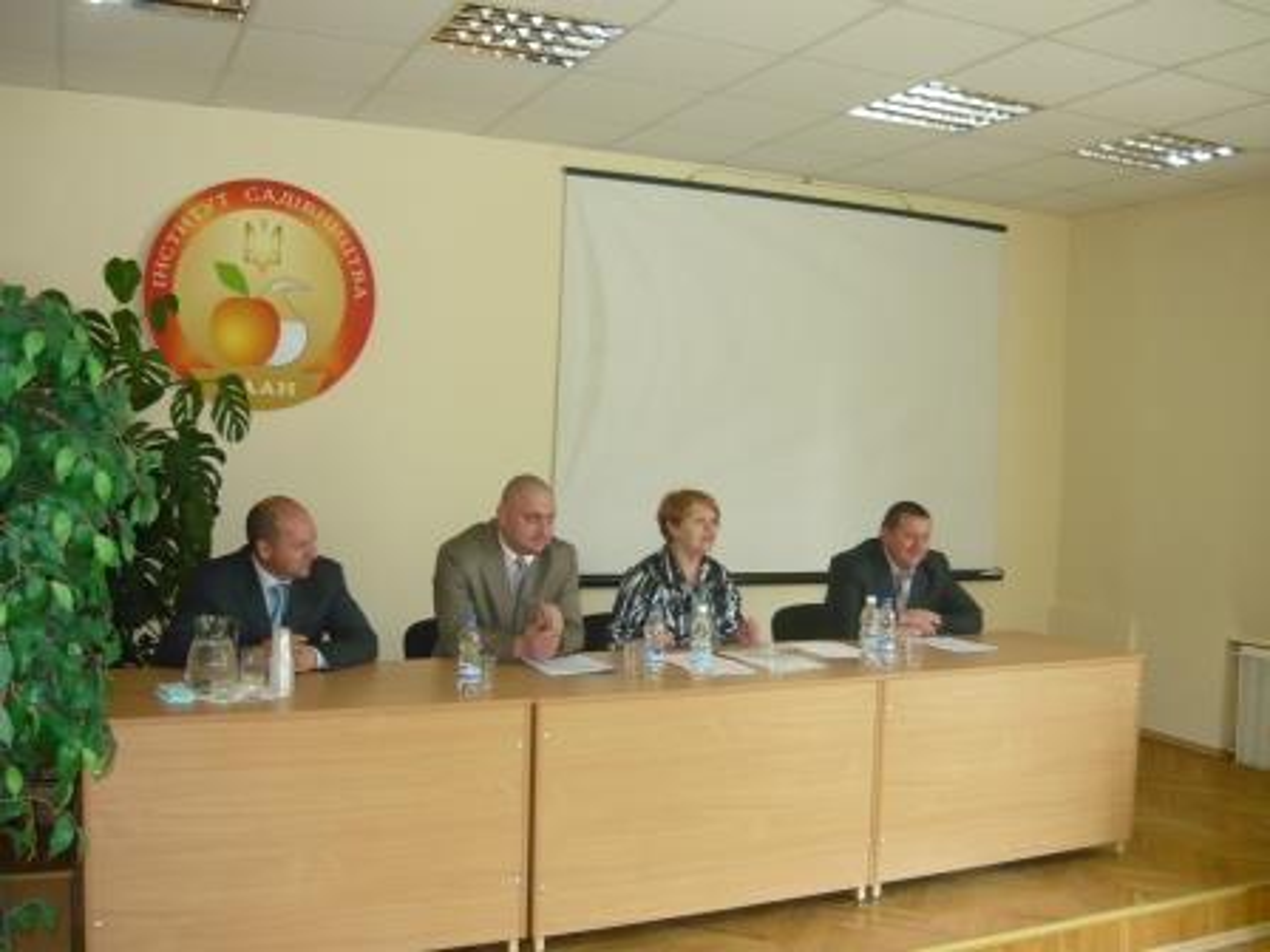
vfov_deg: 42.9
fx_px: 1211
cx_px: 635
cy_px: 476
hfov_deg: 55.4
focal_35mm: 33
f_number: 2.8
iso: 200
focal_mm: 5.5
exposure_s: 1/30
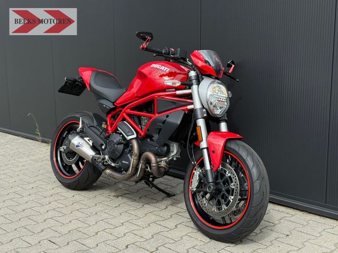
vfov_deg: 30.3
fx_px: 469
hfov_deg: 39.7
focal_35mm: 48
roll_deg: +0.6
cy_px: 126
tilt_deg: -9.4
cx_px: 169
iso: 100
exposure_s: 1/4587
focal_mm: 6.76
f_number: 1.78
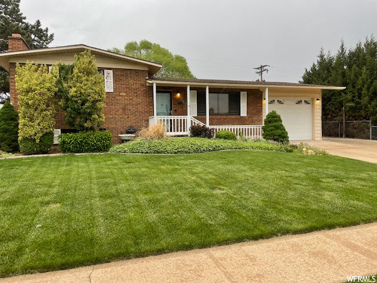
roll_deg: +1.7
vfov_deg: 53.1
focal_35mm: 26
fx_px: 283
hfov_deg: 67.3
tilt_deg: -0.8
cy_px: 142
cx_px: 188
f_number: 1.6
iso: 32
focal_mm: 4.2
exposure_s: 1/383
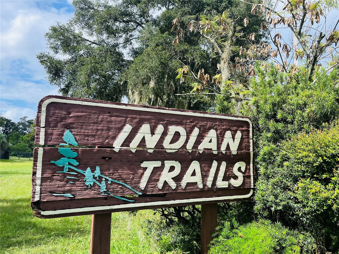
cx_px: 170
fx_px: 255
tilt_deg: +6.4
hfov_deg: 67.3
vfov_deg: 53.1
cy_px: 127
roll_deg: -2.5
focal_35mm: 26
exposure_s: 1/1600
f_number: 1.6
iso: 50
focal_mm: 5.1
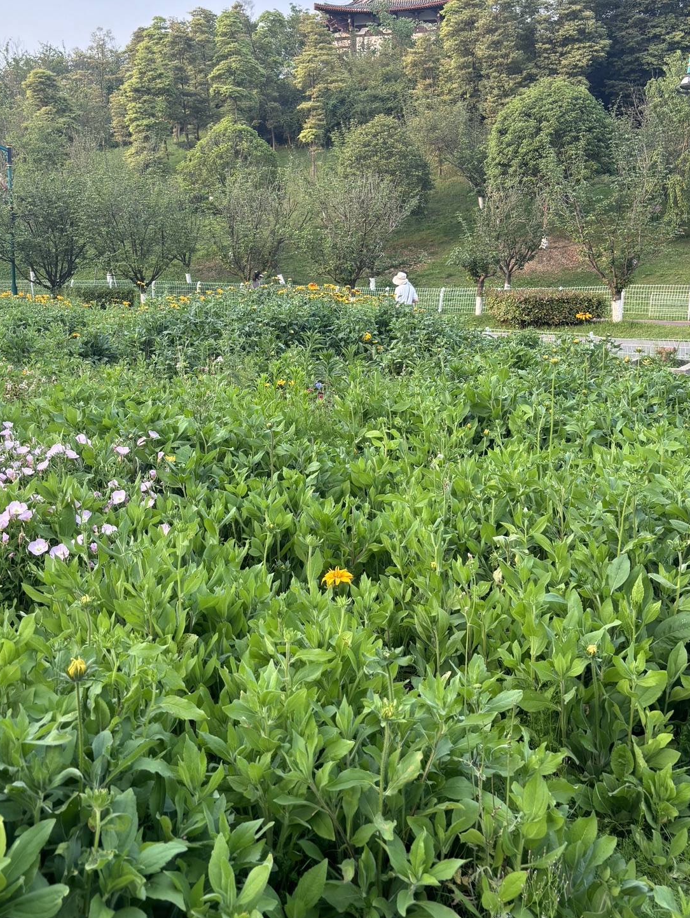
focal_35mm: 36
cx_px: 317
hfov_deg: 39.7
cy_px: 371
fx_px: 956
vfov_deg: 51.0
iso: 50
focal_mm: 5.96
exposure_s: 1/426
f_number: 1.6
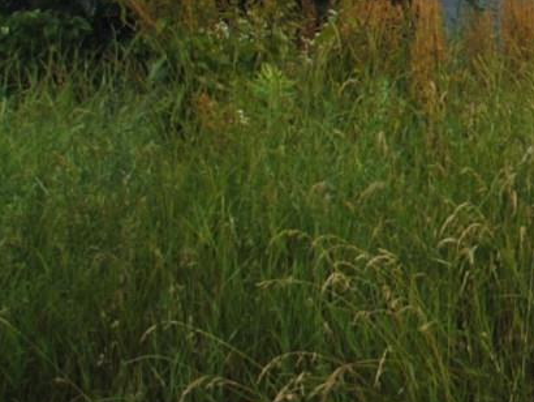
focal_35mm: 204
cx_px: 1167
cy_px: 34
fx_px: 3149
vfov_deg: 7.3
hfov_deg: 9.0
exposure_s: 1/200
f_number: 5
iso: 100
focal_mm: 20
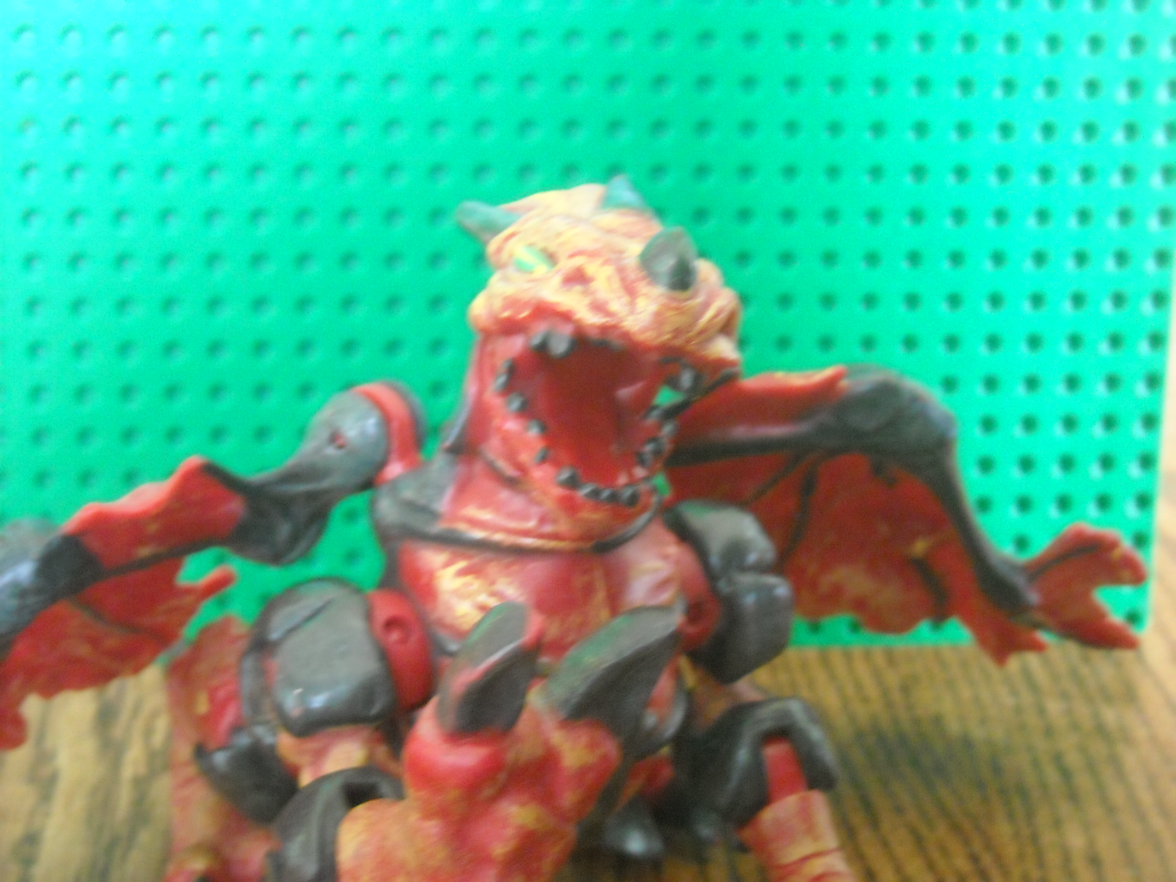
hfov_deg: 25.7
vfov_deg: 19.4
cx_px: 588
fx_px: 2582
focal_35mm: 76
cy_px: 441
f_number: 3.9
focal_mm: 12.3
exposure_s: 1/8
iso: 733
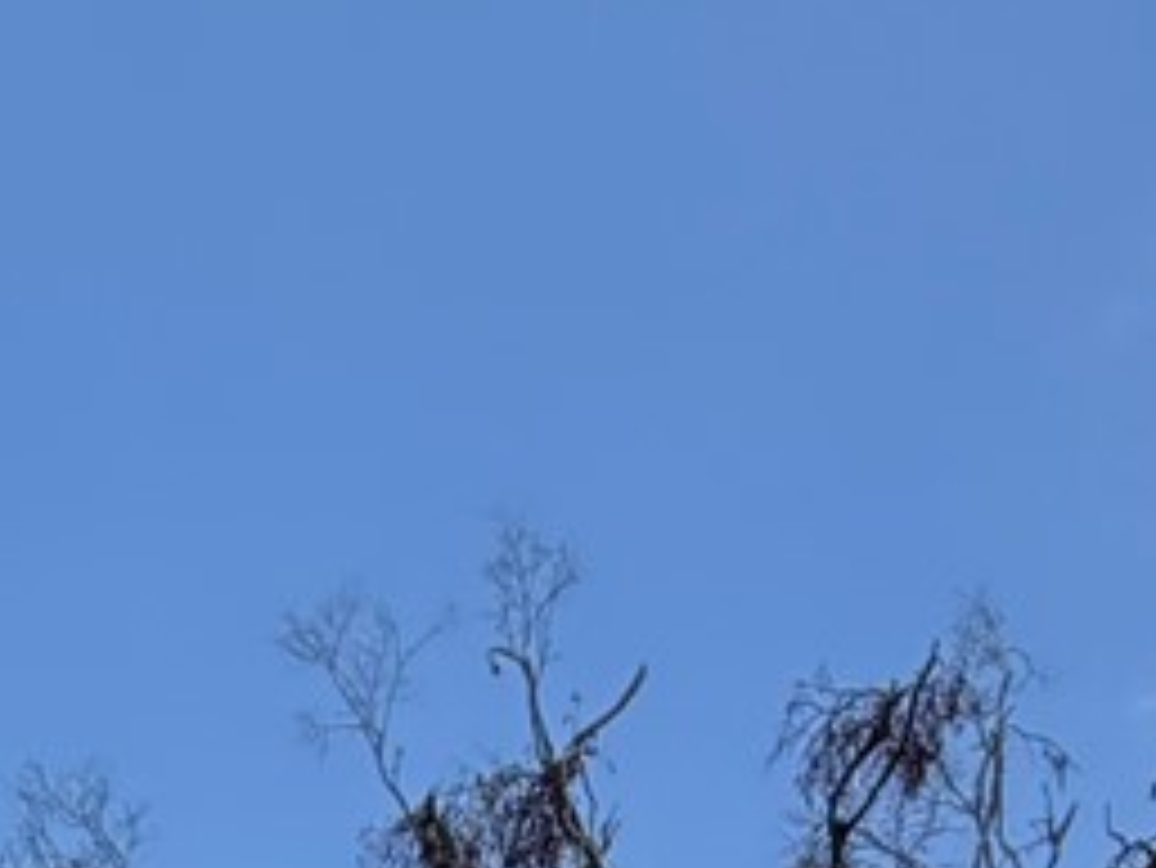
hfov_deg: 21.8
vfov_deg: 11.6
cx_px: 58
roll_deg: +0.9
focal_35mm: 87
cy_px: 2429
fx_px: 2907
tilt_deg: +2.5
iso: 32
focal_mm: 2.22
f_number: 2.2
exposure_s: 1/770
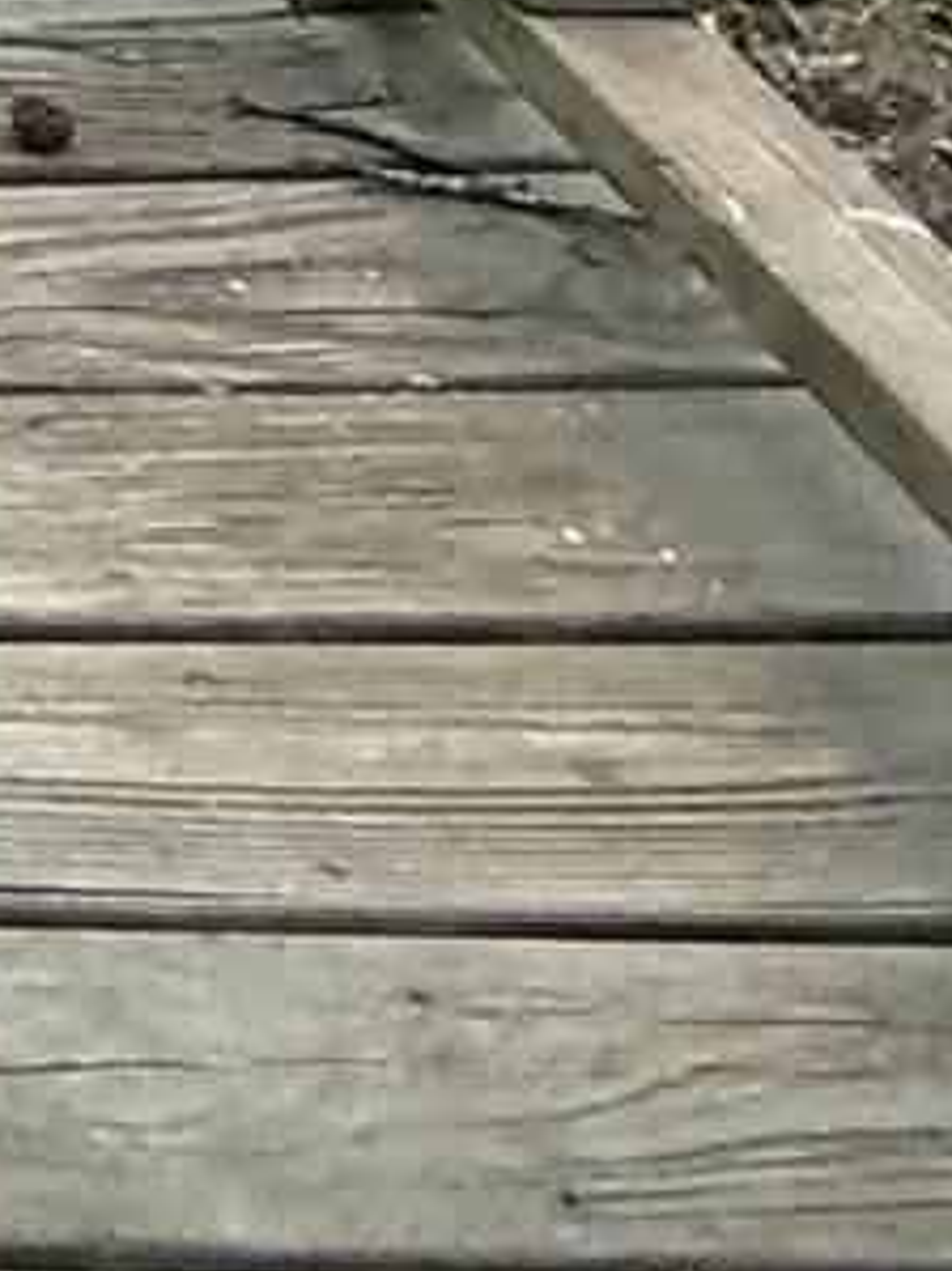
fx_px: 3963
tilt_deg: -8.8
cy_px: -1768
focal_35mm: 108
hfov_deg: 9.1
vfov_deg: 13.4
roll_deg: +2.7
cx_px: -2367
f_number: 2.2
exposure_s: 1/430
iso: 64
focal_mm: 2.22
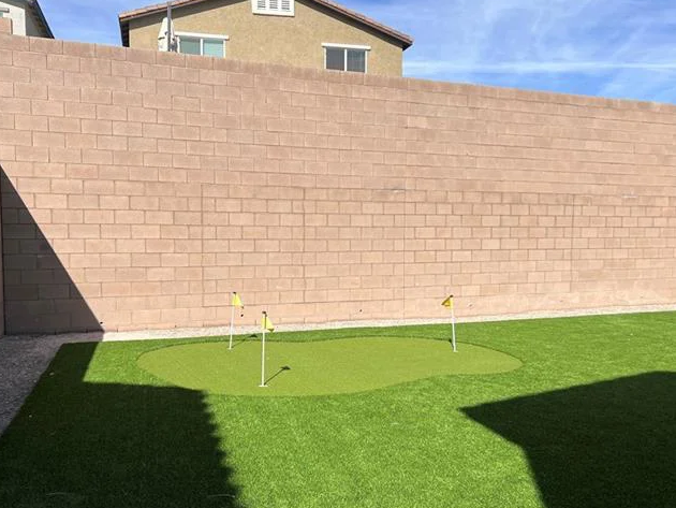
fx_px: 645
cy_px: 279
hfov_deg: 55.3
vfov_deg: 42.9
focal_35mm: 33
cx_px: 312
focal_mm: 5.7
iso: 50
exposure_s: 1/5587
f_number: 1.5
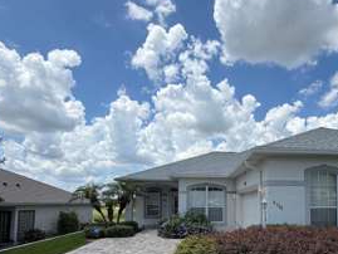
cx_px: 226
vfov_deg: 52.8
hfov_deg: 67.4
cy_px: 186
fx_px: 244
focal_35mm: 25
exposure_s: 1/1189
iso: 20
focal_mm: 2.22
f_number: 2.2
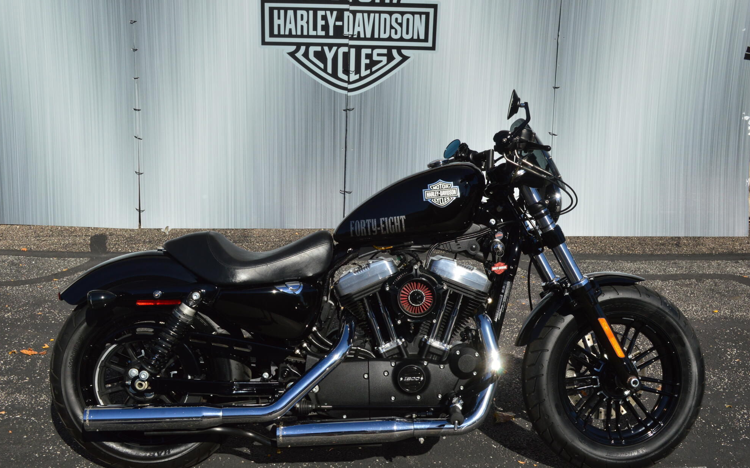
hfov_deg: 49.3
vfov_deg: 32.0
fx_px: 818
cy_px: 236
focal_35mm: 40
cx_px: 373
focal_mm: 26
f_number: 11
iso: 360
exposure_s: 1/500
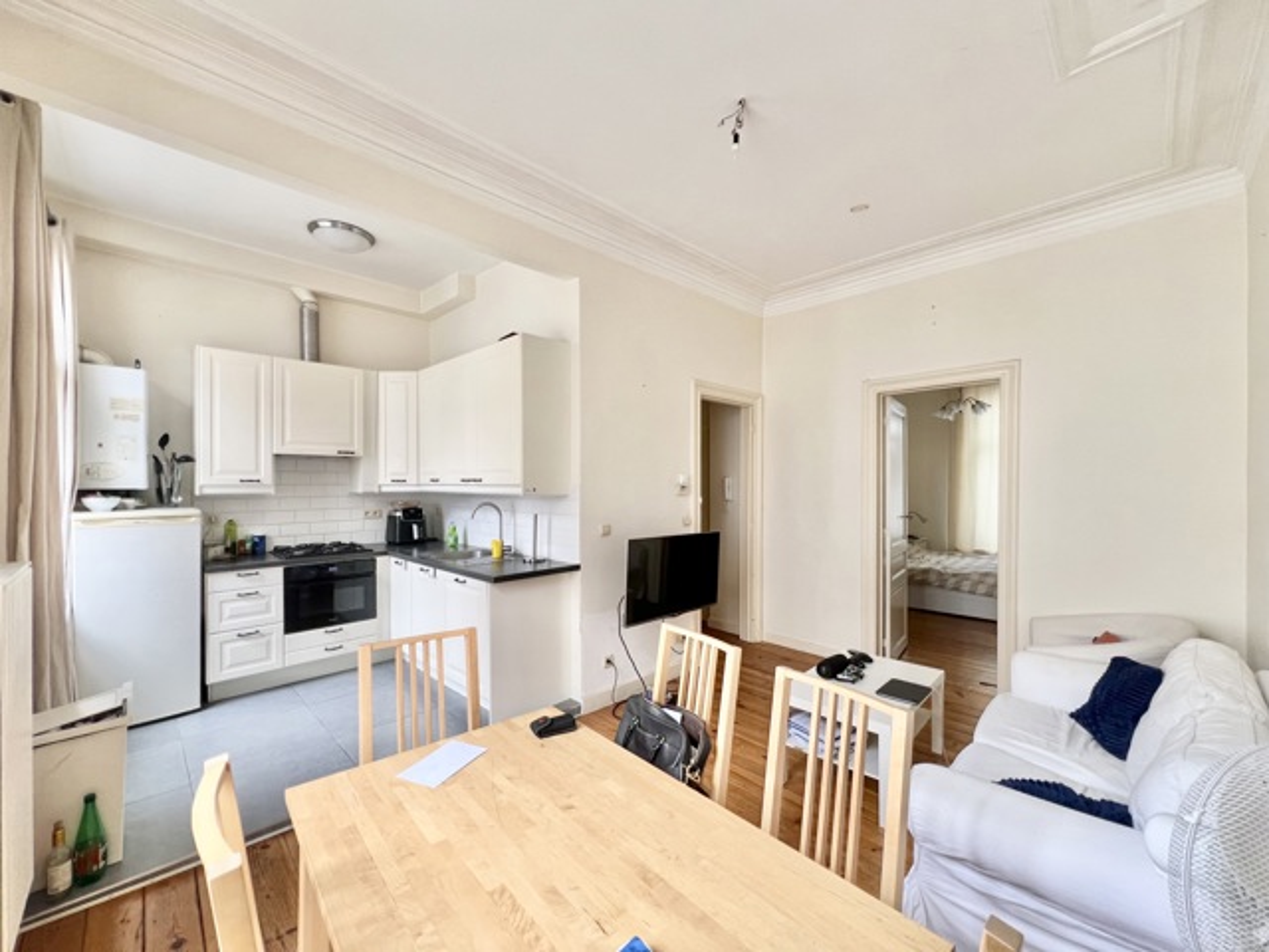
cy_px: 476
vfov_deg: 89.9
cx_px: 634
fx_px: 477
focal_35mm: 13
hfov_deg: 106.2
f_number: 1.8
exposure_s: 1/99
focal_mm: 1.57
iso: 100
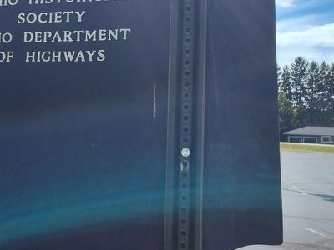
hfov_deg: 39.9
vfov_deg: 31.4
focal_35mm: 46
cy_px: 99
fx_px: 444
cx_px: 76
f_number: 1.8
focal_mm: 5.56
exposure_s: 1/1910
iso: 100
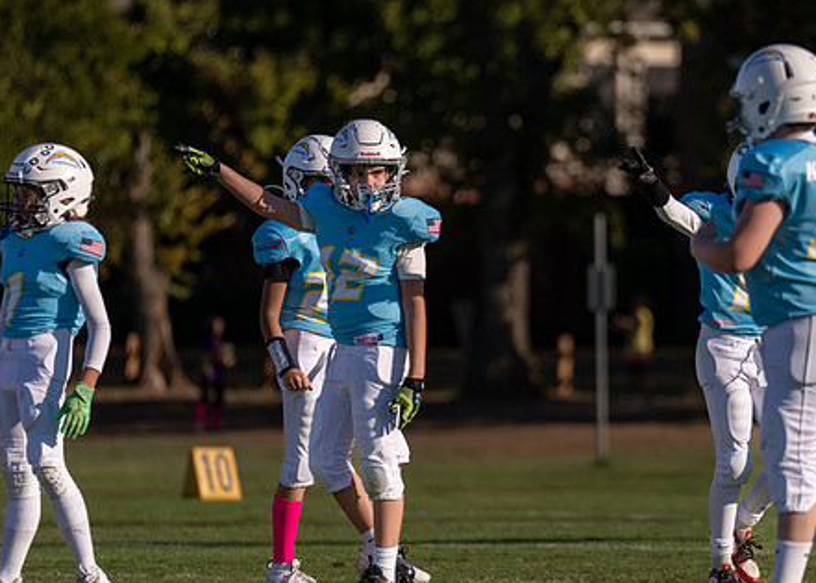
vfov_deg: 3.6
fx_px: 9224
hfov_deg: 5.1
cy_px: 331
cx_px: 597
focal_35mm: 398
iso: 100
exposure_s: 1/3200
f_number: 2.8
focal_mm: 200
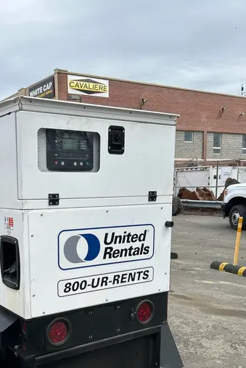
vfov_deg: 48.2
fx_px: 399
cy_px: 261
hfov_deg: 33.5
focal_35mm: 39
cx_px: 58
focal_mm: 5.7
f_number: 1.5
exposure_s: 1/3831
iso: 50
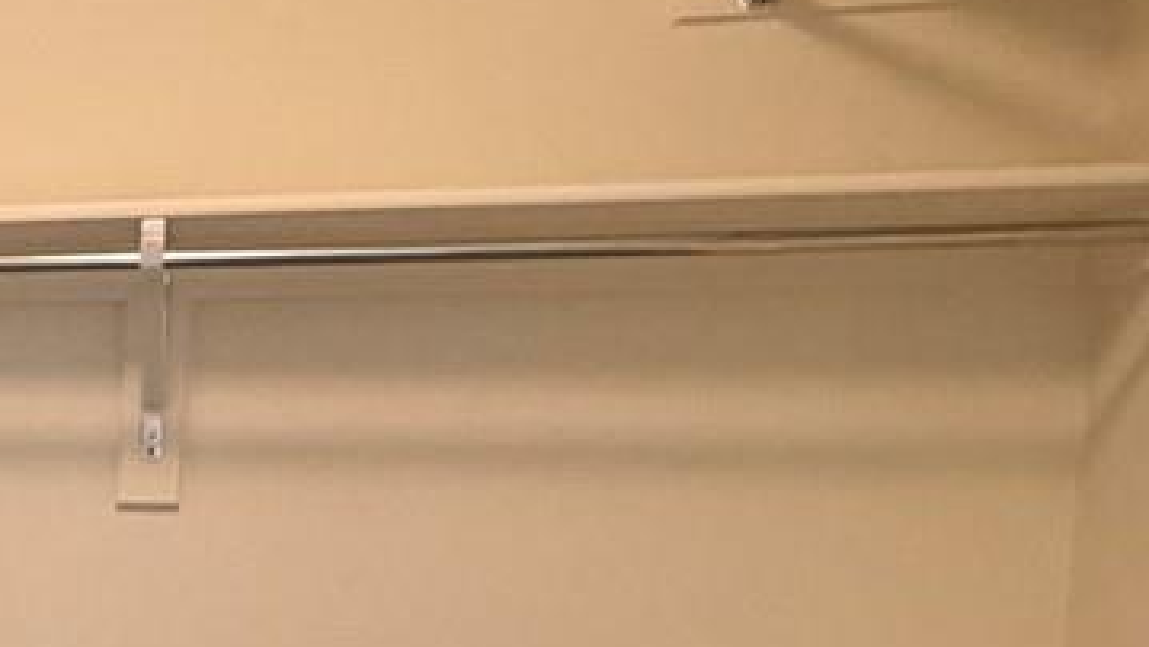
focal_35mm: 68
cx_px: -743
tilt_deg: -4.4
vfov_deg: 17.3
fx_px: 2072
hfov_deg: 22.7
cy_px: 644
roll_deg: +0.6
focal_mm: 2.22
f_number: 2.2
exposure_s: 1/60
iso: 160
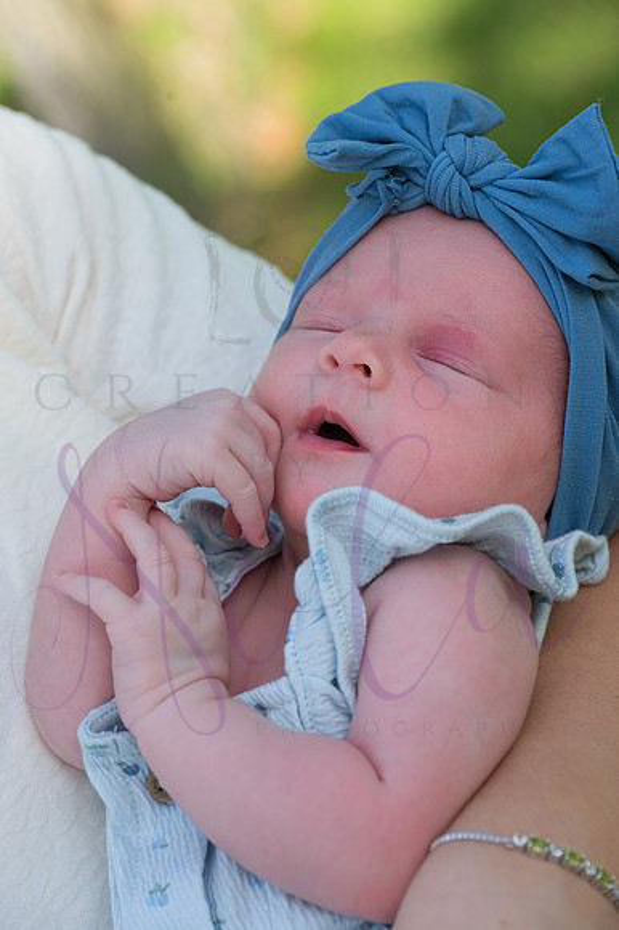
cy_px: 465
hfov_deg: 13.5
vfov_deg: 20.2
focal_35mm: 101
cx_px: 310
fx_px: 2608
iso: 400
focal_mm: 101
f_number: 7.1
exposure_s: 1/320
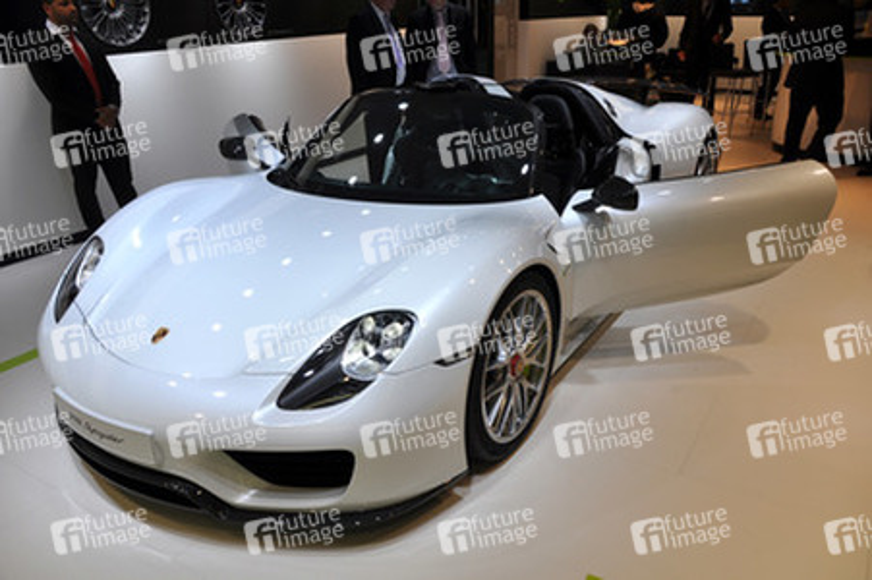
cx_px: 436
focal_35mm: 30
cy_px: 290
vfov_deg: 43.5
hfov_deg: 62.0
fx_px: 726
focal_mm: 20
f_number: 6.3
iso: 200
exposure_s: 1/160
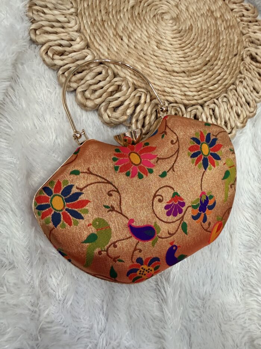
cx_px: 130
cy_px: 174
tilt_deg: -67.5
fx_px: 241
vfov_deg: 71.6
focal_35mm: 24
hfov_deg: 56.8
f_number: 2.2
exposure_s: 1/50
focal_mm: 2.22
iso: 320
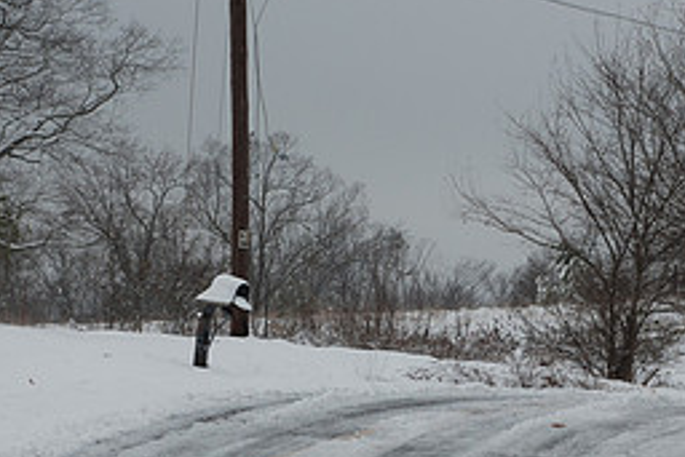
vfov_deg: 8.1
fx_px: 3236
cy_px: 329
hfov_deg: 12.1
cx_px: 380
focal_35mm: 170
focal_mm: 50
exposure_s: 1/200
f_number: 7.1
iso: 100
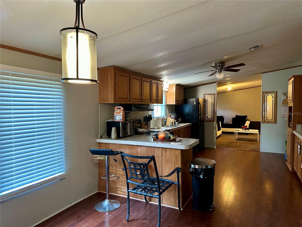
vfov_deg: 56.8
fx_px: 209
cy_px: 114
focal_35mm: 24
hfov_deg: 71.6
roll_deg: -0.8
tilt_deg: -2.1
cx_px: 151
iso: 640
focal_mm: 6.86
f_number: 1.78
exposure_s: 1/60
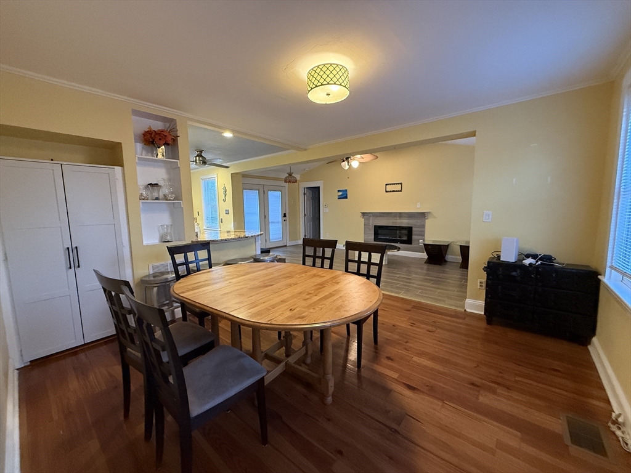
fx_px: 255
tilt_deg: -6.7
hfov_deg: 102.1
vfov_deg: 85.7
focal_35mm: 14
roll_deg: +2.0
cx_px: 316
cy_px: 236
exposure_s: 1/60
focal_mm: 2.22
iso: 500
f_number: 2.2
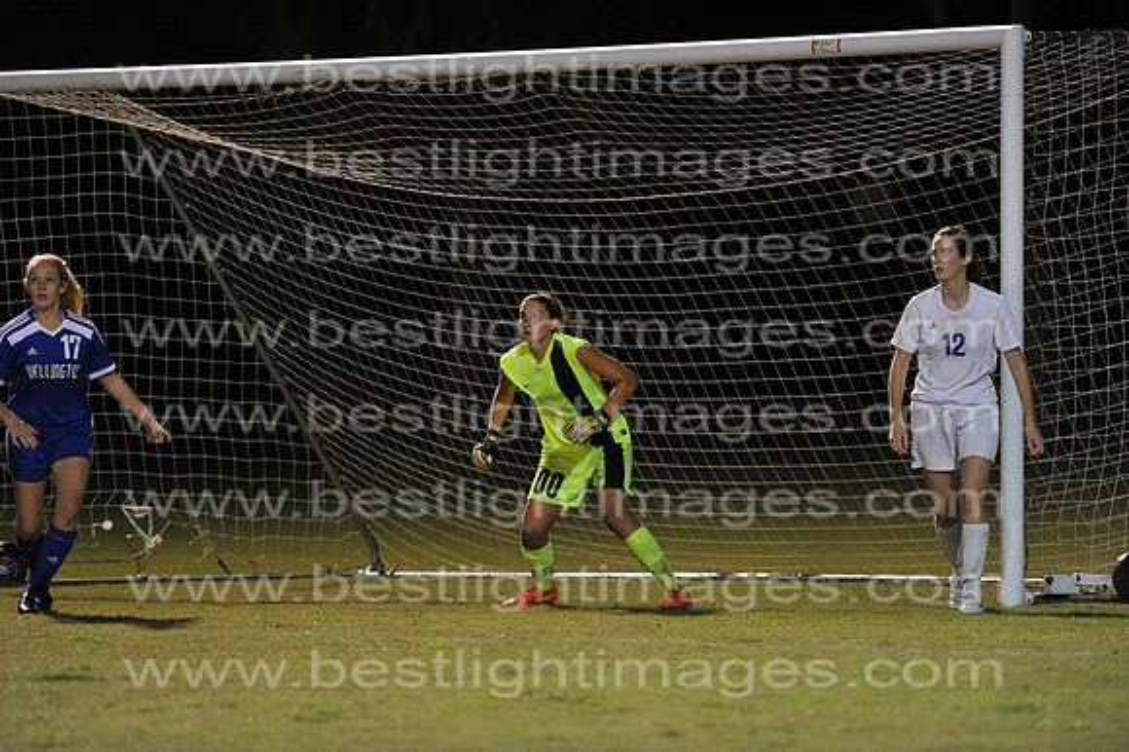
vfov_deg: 4.6
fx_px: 9403
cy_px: 376
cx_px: 564
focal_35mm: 300
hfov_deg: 6.9
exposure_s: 1/500
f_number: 3.5
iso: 4000
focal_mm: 300
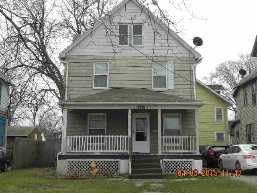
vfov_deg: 31.5
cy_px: 96
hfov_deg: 41.2
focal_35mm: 46
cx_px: 128
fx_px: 342
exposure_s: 1/345
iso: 160
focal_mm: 8.2
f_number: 6.3
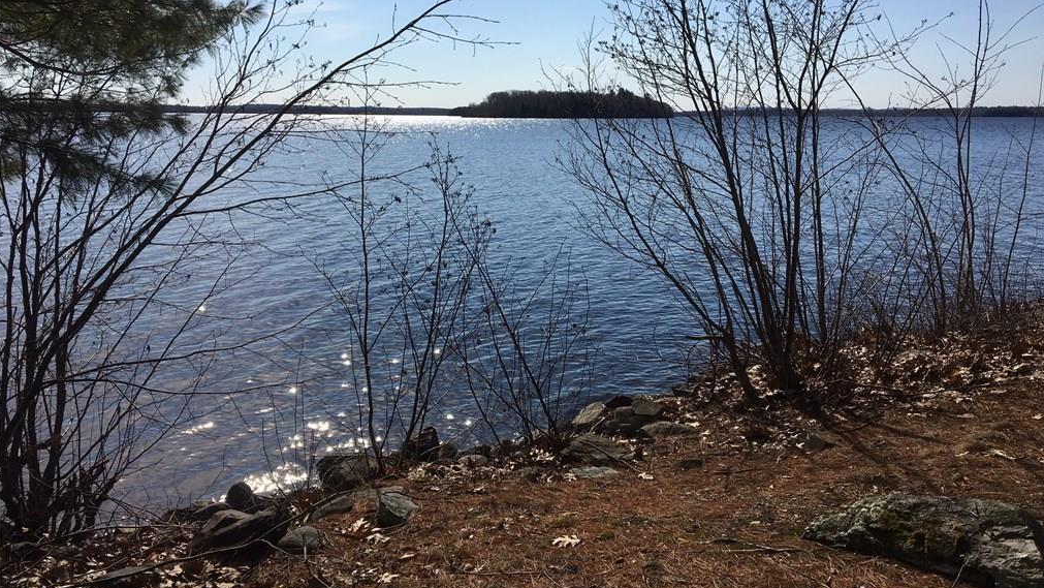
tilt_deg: -11.9
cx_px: 524
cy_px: 297
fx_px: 886
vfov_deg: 36.7
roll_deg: -0.7
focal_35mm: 32
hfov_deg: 61.0
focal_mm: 4.15
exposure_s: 1/3497
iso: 25
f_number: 2.2
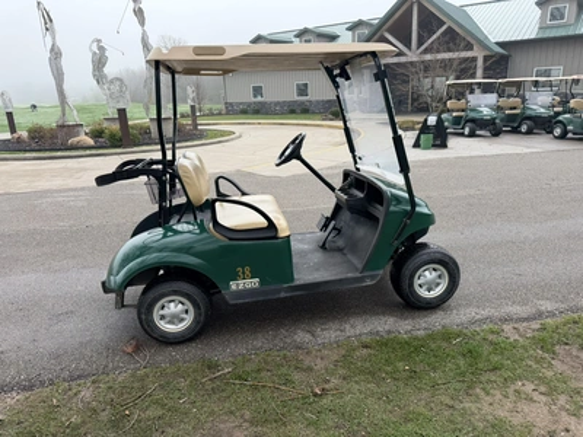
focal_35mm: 24
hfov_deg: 71.6
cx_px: 292
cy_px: 218
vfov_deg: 56.8
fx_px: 404
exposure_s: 1/1464
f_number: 1.78
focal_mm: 6.76
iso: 100
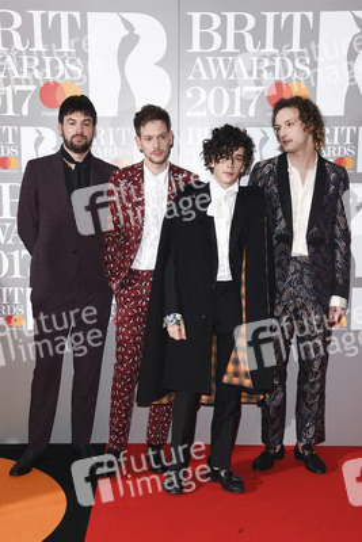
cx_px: 181
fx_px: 663
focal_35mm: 44
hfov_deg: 30.5
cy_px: 271
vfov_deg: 44.5
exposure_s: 1/250
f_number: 5.6
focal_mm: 44
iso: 400
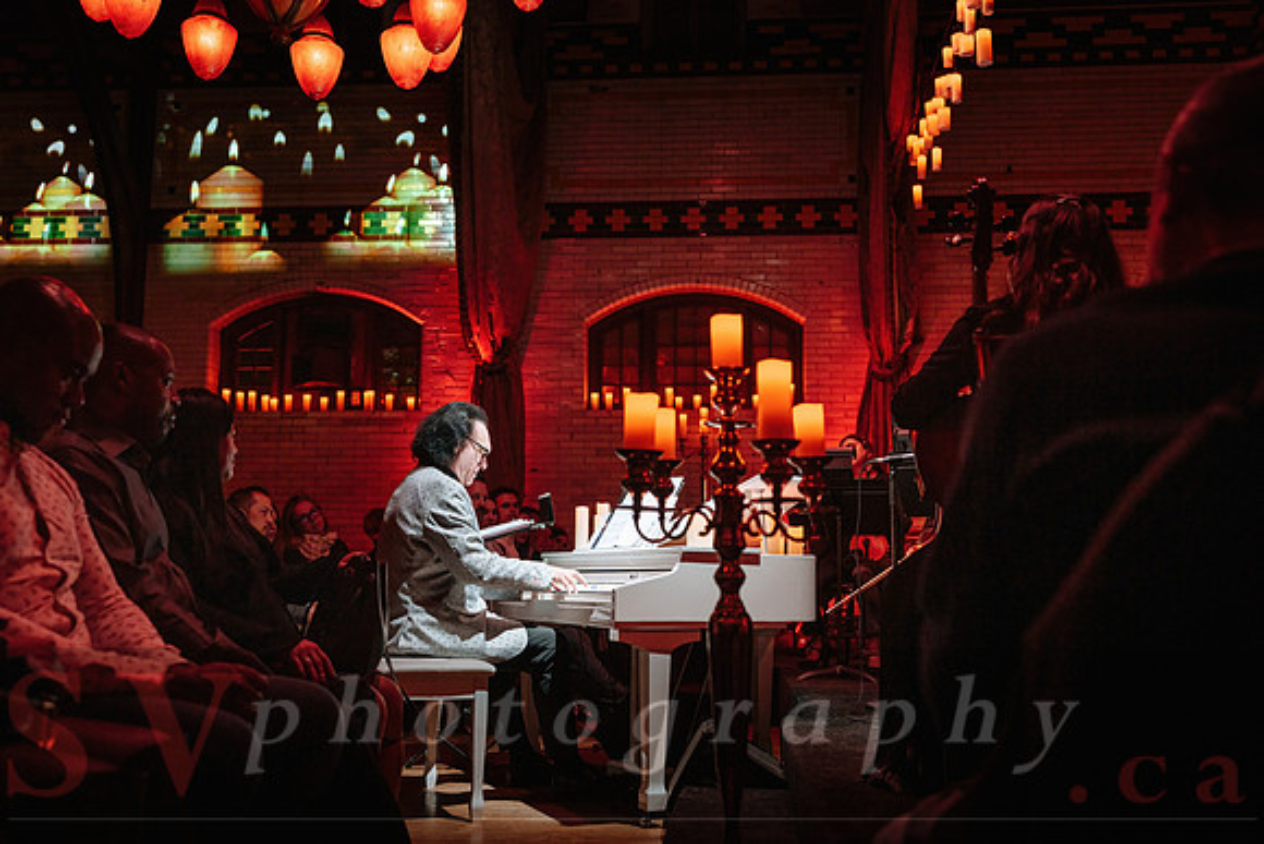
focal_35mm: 35
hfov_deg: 54.4
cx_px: 632
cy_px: 422
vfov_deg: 37.9
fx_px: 1229
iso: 1600
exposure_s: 1/125
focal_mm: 35
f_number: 2.8
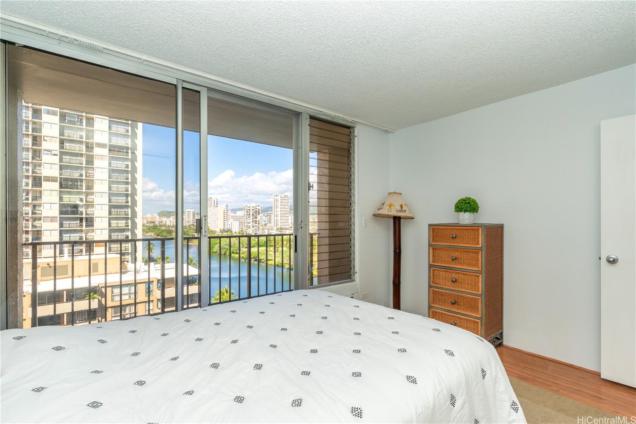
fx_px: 283
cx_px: 318
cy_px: 212
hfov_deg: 96.7
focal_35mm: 16
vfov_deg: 73.7
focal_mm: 16
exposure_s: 1/100
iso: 160
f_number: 10
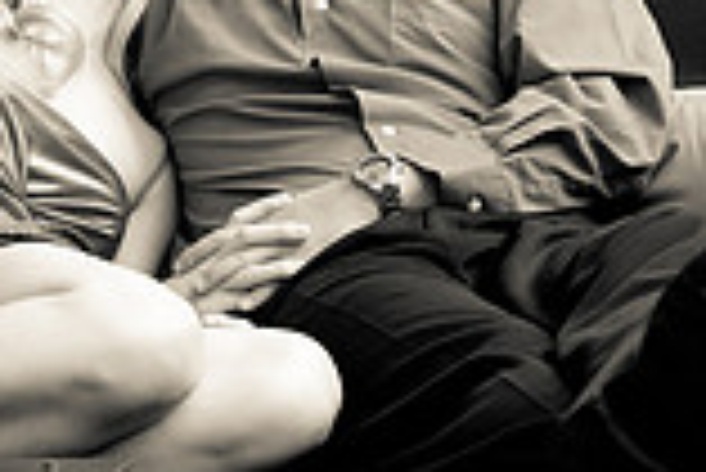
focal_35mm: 258
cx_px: 333
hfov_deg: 8.0
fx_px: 5064
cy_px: 54
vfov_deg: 5.3
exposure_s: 1/100
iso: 1250
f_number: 2.8
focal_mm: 70
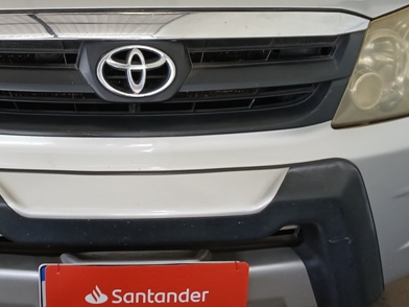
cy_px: 71
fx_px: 626
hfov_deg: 35.2
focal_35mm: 53
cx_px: 93
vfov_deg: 27.1
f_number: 1.8
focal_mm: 3.98
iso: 80
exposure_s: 1/60
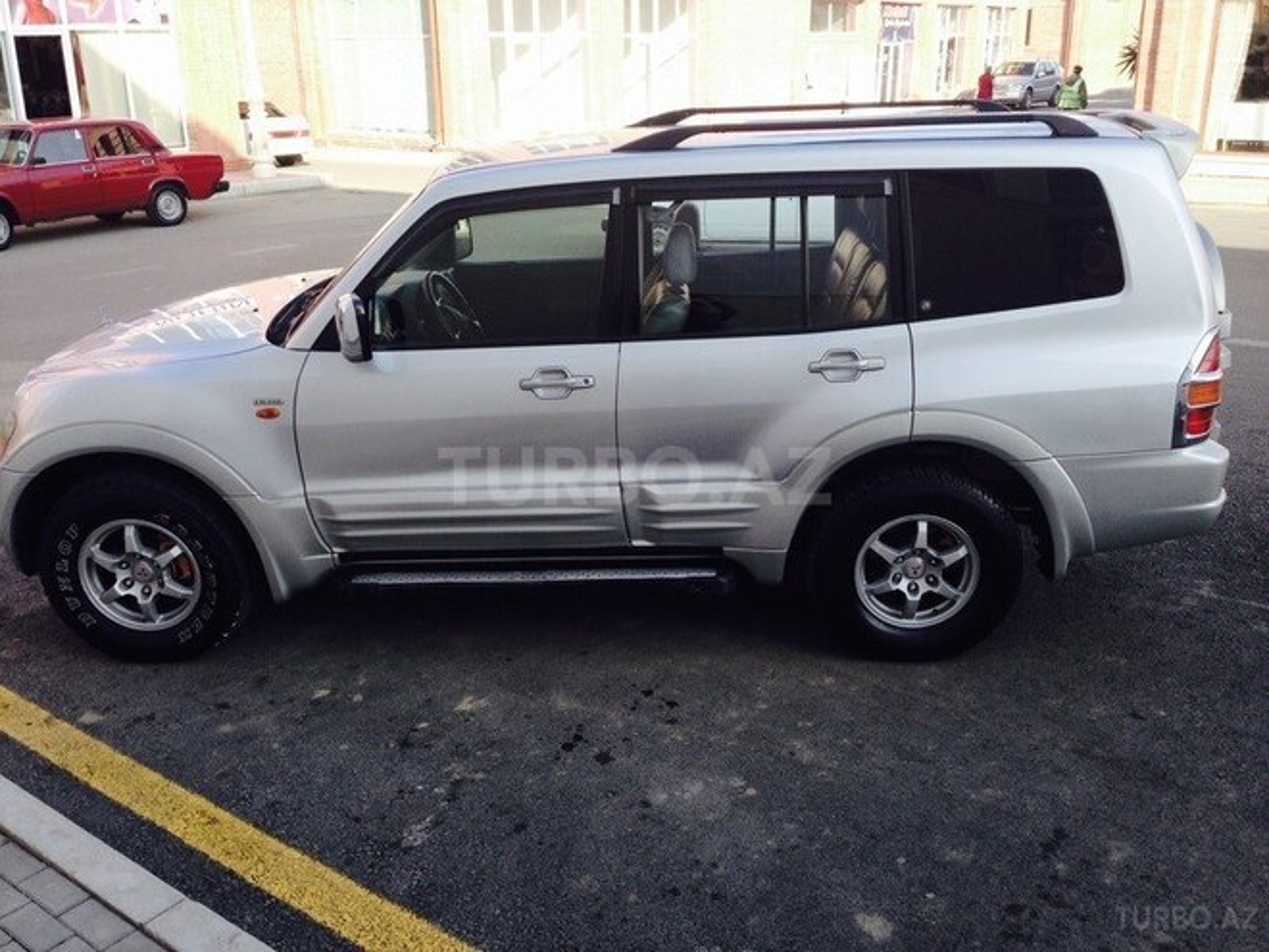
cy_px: 476
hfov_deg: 55.4
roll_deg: +0.5
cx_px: 634
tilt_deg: -19.9
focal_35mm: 33
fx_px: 1210
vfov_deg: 42.9
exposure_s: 1/379
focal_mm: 4.12
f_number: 2.4
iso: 50
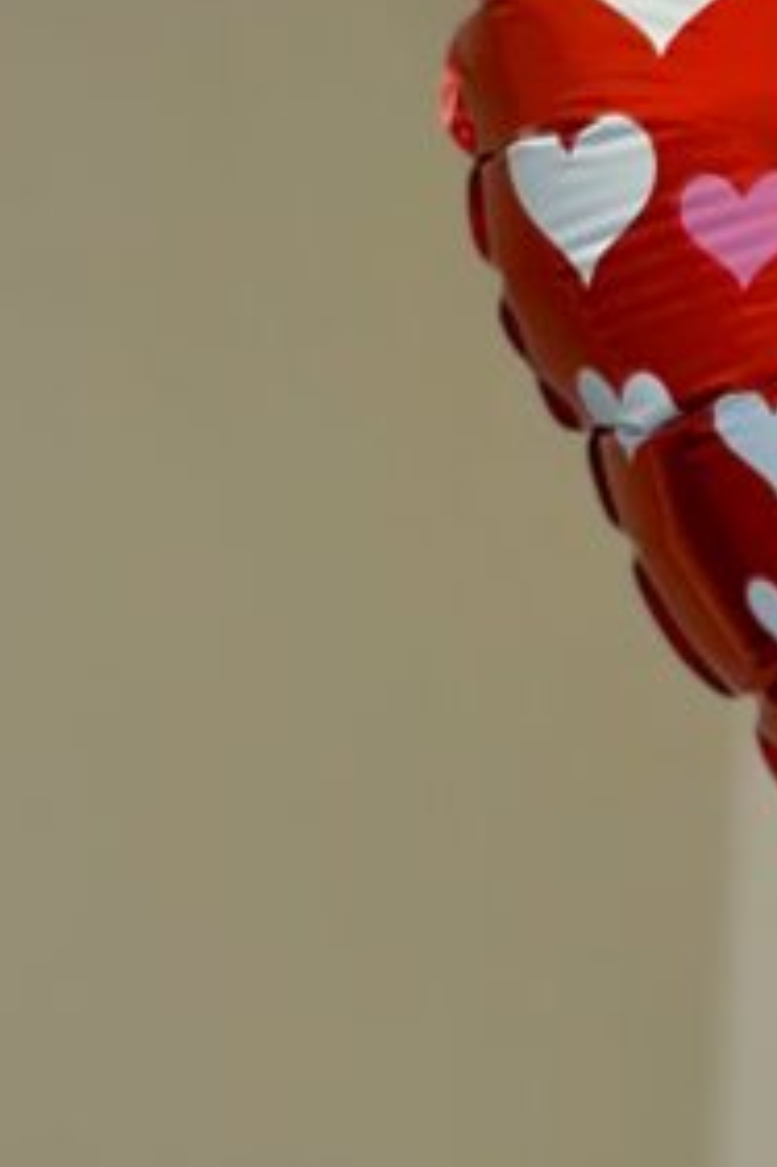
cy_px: 415
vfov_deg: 11.3
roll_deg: -2.2
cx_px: 1084
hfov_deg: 7.4
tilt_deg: +13.2
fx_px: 5899
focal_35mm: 182
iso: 80
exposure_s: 1/120
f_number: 1.78
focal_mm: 6.86
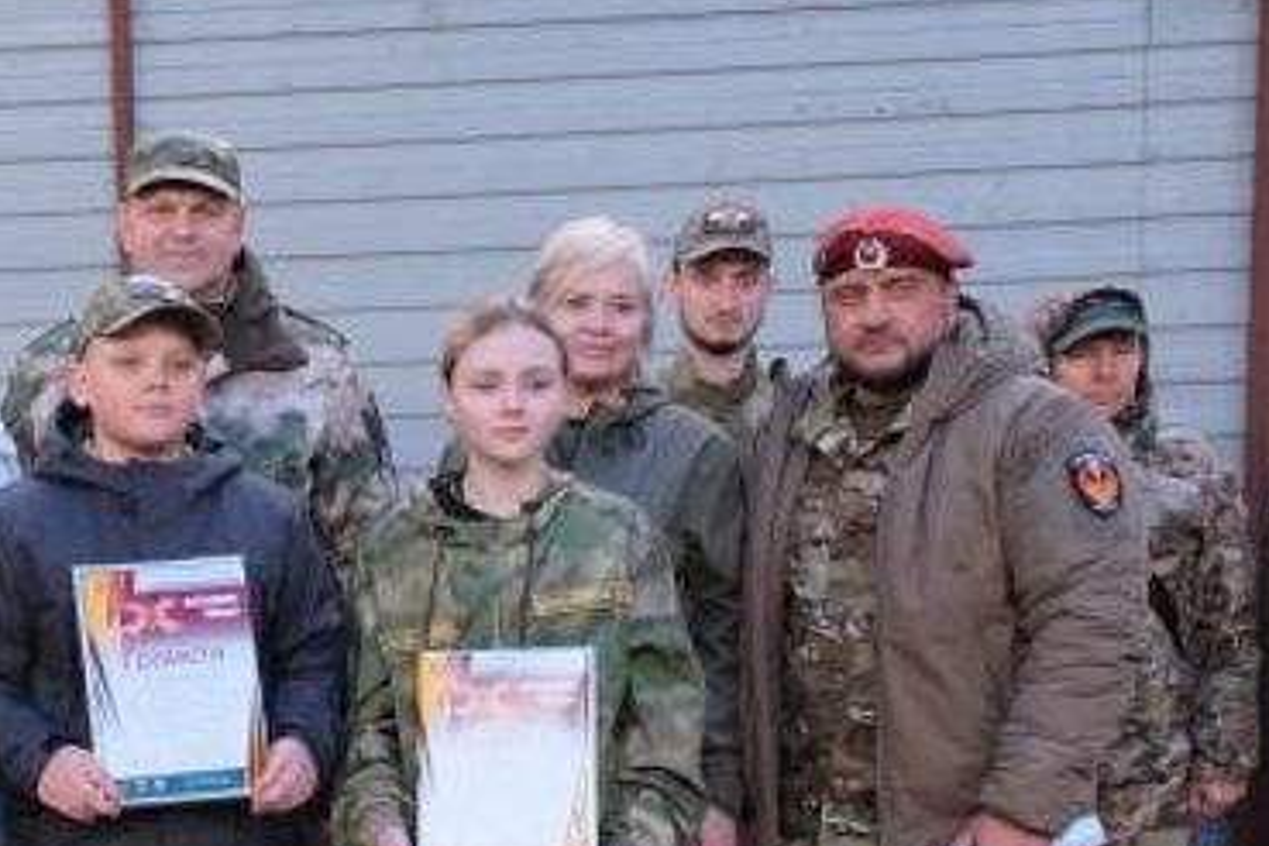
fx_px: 2291
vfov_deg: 20.5
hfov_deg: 29.4
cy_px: 767
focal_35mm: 65
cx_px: 69
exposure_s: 1/80
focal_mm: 21.4
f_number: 3.6
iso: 320
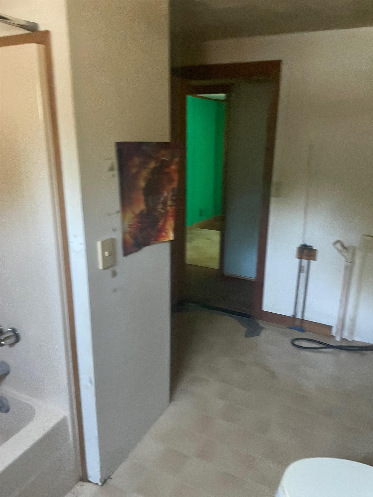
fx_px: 374
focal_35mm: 26
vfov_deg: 67.3
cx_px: 186
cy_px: 248
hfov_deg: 53.1
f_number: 1.6
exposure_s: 1/51
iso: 500
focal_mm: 4.2
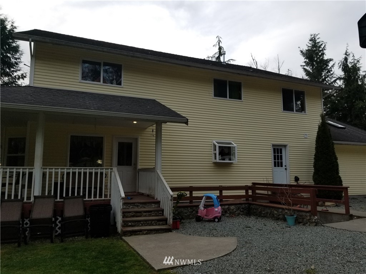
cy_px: 137
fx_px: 275
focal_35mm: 26
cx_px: 183
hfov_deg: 67.3
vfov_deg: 53.1
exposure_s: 1/768
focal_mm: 4.25
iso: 50
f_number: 1.7
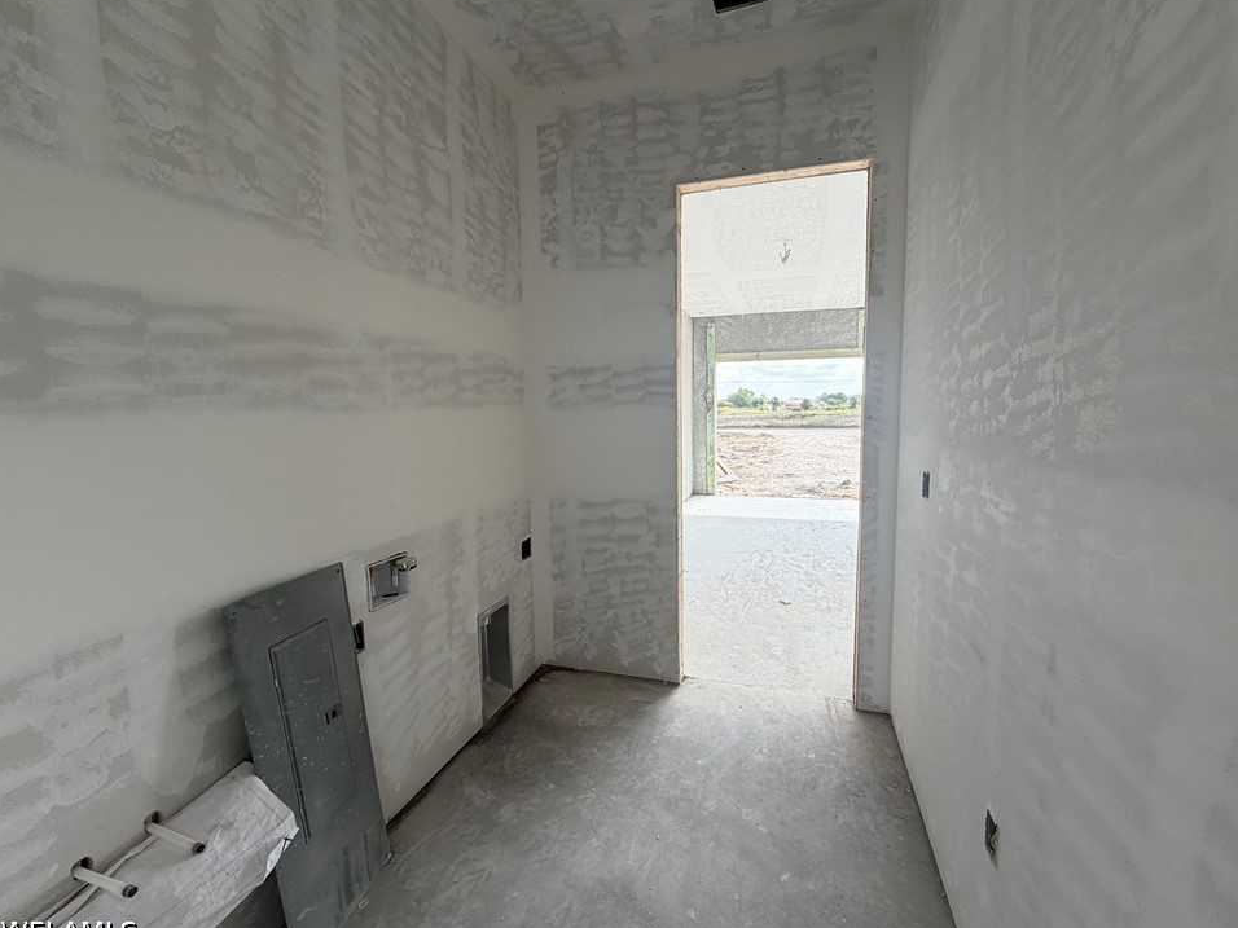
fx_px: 536
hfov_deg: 98.1
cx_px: 638
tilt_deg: -6.0
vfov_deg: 81.7
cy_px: 457
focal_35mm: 15
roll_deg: +1.5
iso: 50
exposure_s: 1/128
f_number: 2.2
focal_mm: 2.22
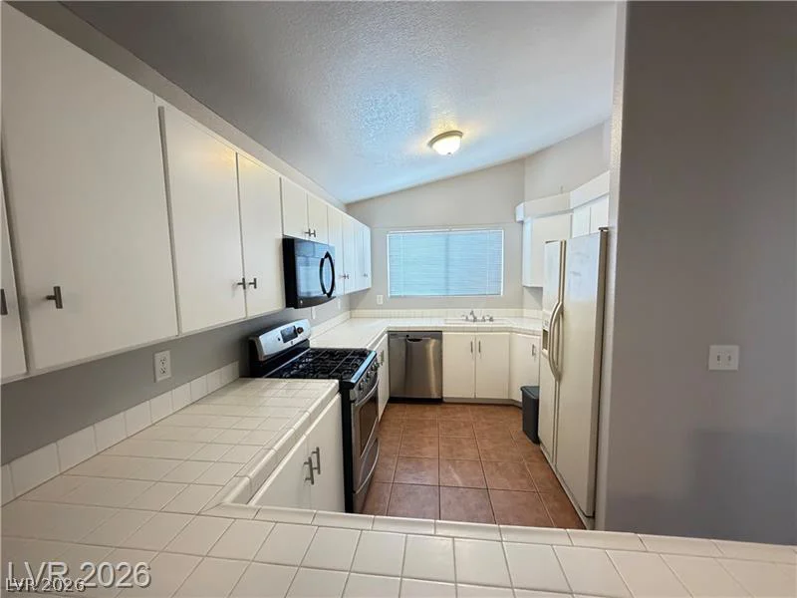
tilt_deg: -5.4
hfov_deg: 102.1
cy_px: 299
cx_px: 398
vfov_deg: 85.7
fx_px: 322
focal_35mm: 14
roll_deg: +2.0
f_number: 2.2
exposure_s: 1/60
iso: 800
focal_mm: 2.22
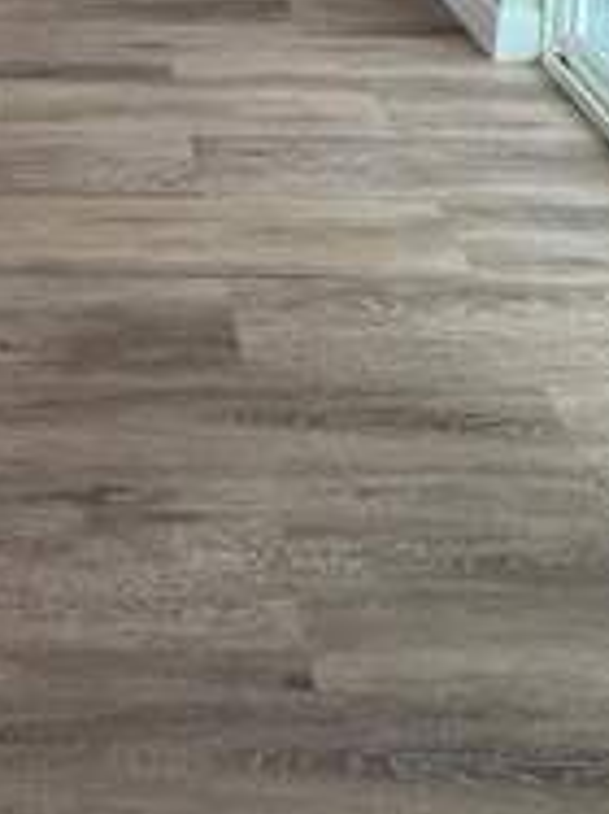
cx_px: 48
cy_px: -366
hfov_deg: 28.9
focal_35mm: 48
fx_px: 1127
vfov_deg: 28.3
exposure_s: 1/120
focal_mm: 2.22
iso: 160
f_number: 2.2
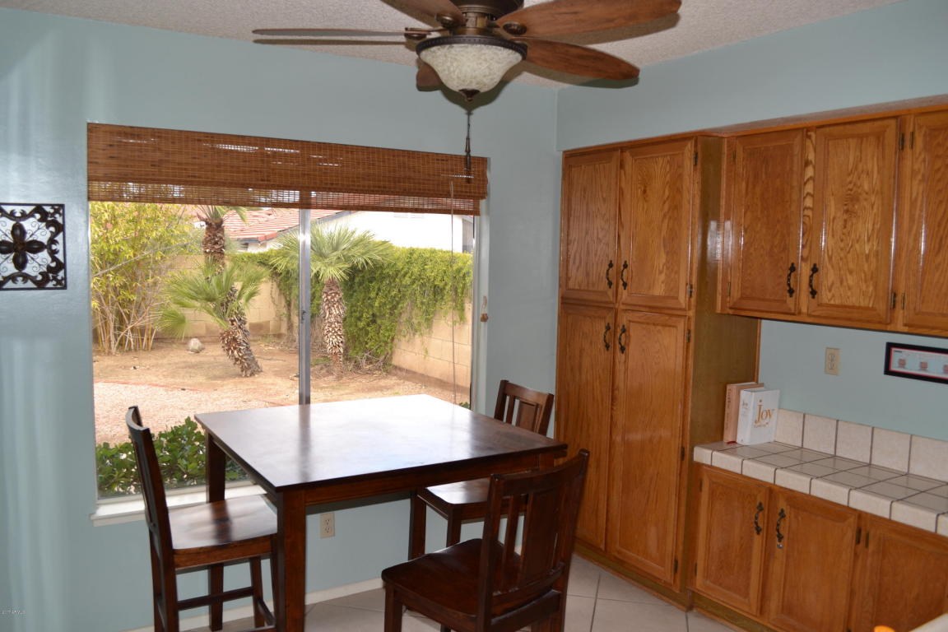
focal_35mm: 27
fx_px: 711
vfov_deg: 47.9
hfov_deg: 67.4
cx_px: 474
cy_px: 316
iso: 200
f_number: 5.6
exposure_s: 1/125
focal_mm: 18
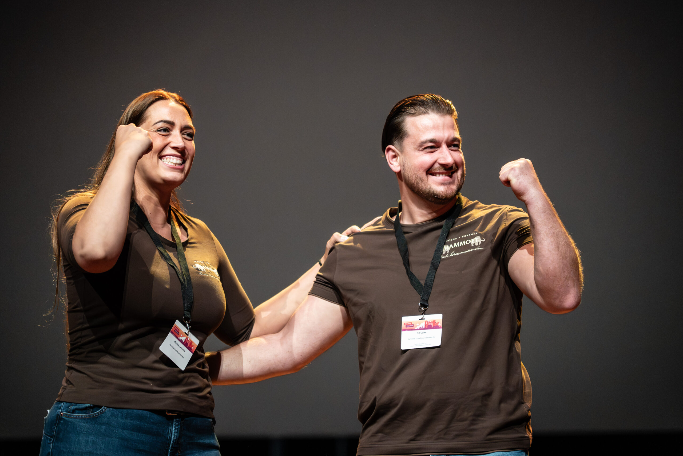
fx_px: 2846
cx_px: 342
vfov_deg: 9.1
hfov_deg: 13.7
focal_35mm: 150
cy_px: 228
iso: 18000
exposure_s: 1/640
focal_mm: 150
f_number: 2.8
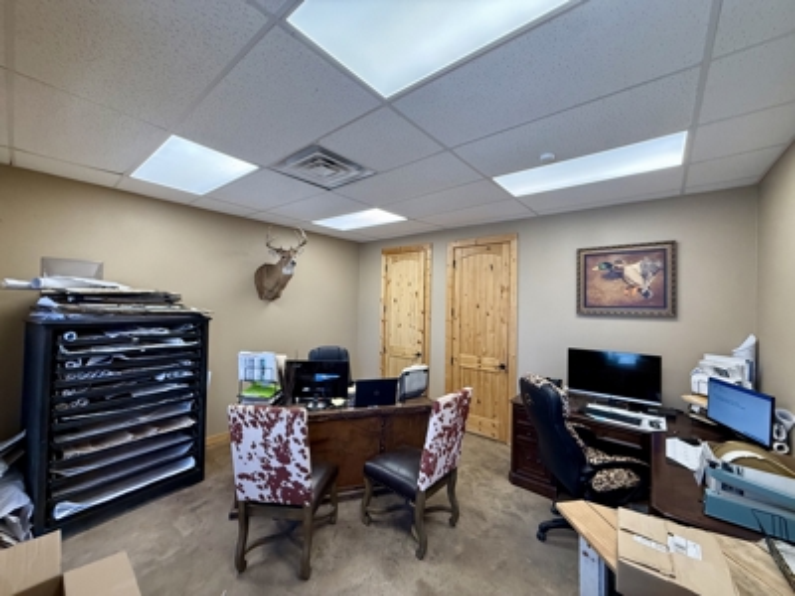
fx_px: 322
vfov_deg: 85.7
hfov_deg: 102.1
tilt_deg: +0.0
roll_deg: -1.7
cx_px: 398
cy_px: 298
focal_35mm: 14
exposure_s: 1/120
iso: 200
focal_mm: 2.22
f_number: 2.2
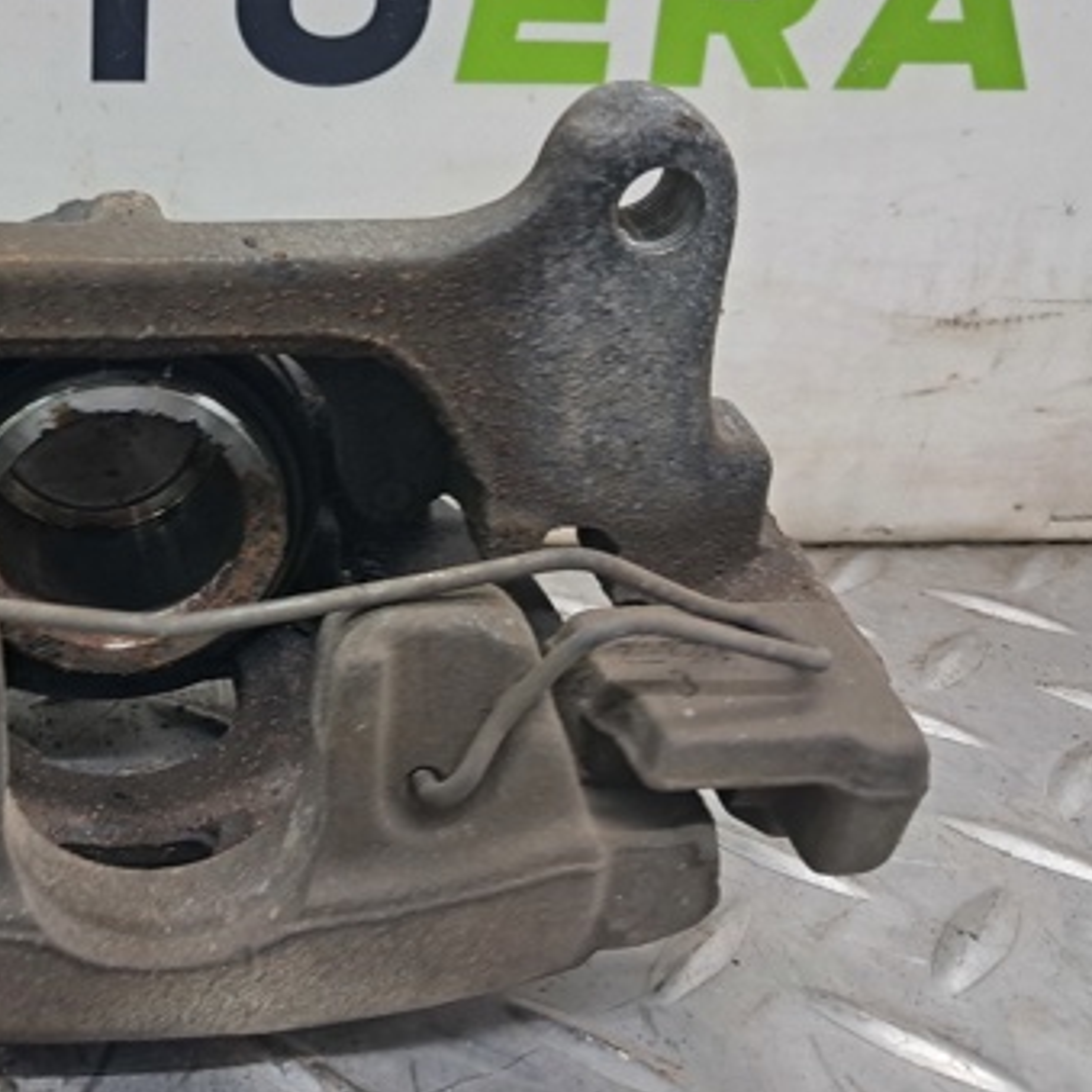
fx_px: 1606
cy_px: 504
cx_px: 132
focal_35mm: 45
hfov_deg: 35.6
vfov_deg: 37.5
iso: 125
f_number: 1.8
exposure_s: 1/50
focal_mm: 4
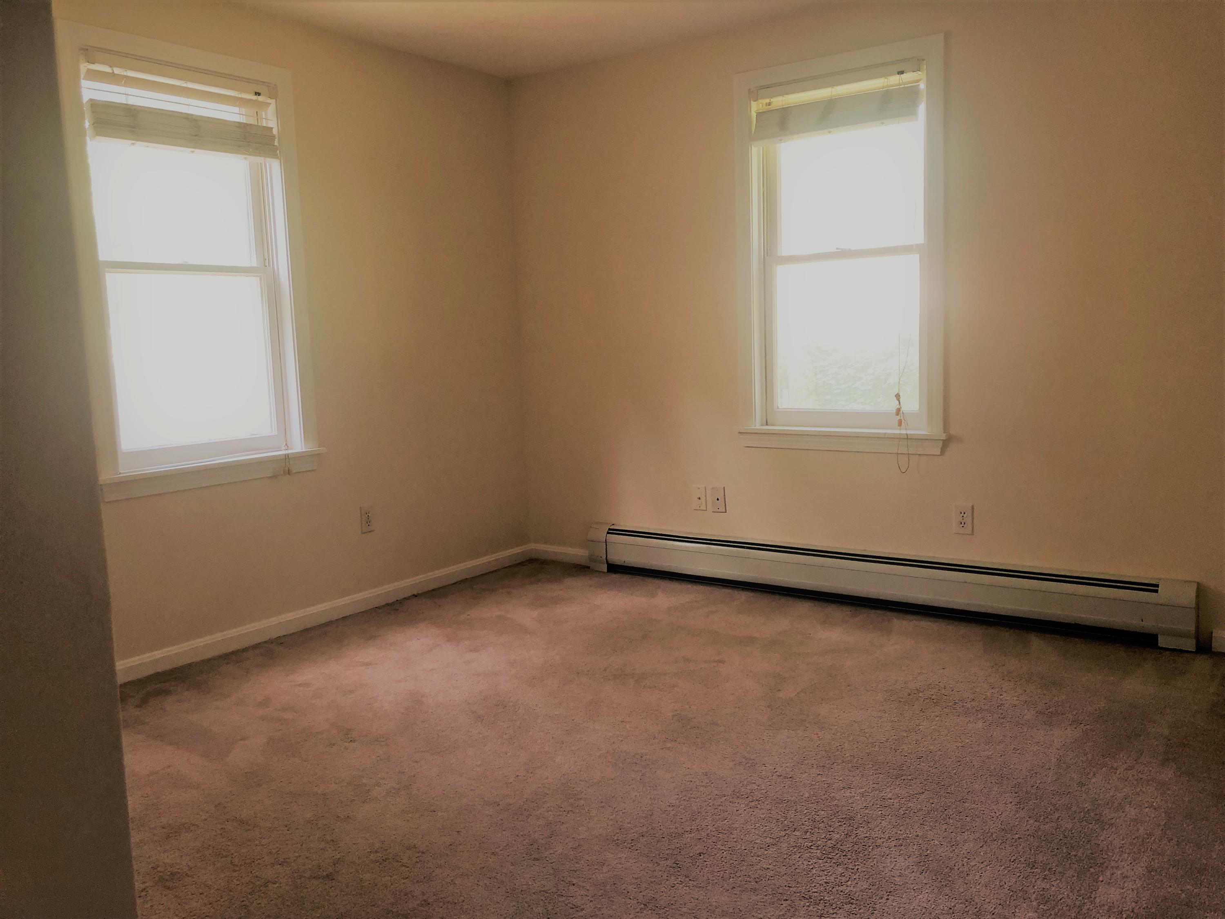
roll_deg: +1.7
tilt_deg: -6.7
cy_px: 460
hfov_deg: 63.4
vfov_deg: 49.7
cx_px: 612
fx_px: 991
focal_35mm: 28
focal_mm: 3.99
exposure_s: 1/24
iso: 40
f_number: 1.8
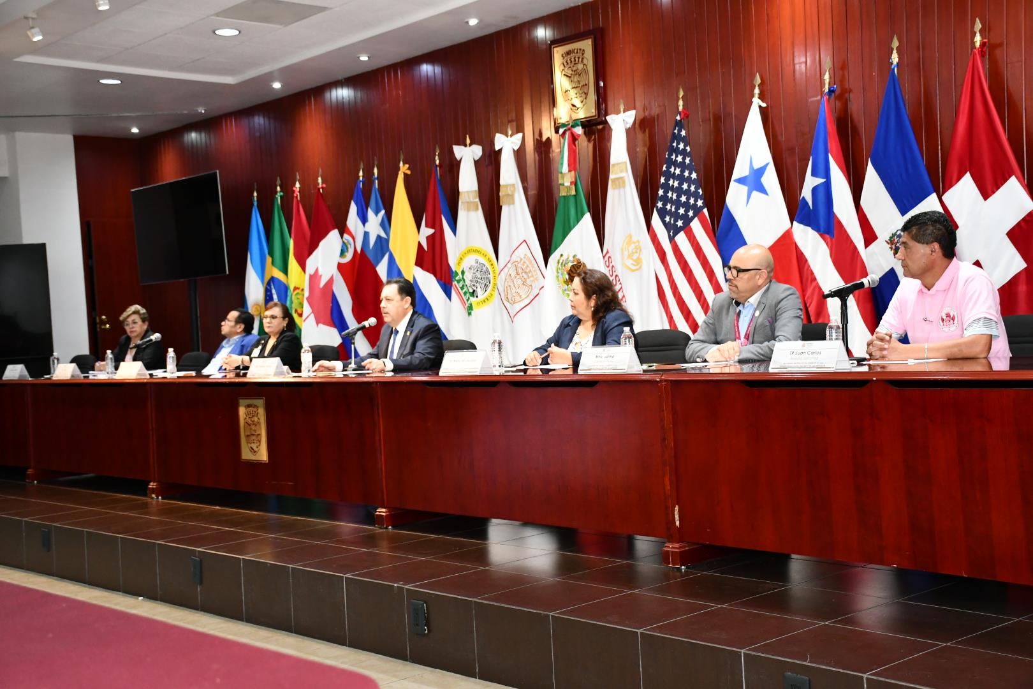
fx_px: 1377
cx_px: 516
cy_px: 344
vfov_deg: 28.1
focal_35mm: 48
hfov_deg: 41.1
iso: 1800
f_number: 4
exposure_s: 1/60
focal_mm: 32
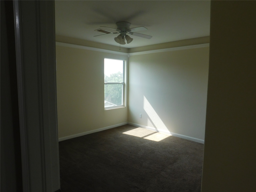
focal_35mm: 23
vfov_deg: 58.9
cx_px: 128
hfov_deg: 73.9
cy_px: 96
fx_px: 170
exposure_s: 1/200
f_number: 3
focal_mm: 4
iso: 125
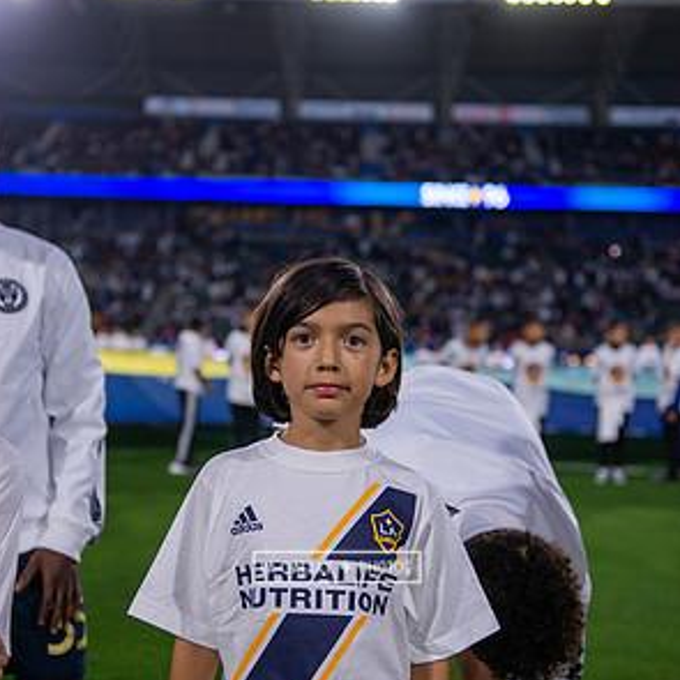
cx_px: 337
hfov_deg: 30.0
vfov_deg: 30.0
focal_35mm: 57
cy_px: 387
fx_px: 1267
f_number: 2.8
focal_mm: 44
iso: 640
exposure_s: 1/1600
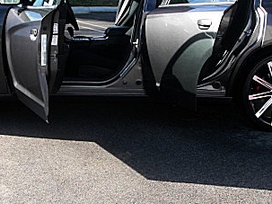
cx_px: 110
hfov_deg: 25.6
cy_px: 108
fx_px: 597
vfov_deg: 19.4
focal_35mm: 76
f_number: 2.8
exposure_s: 1/200
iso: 50
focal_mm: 6.3
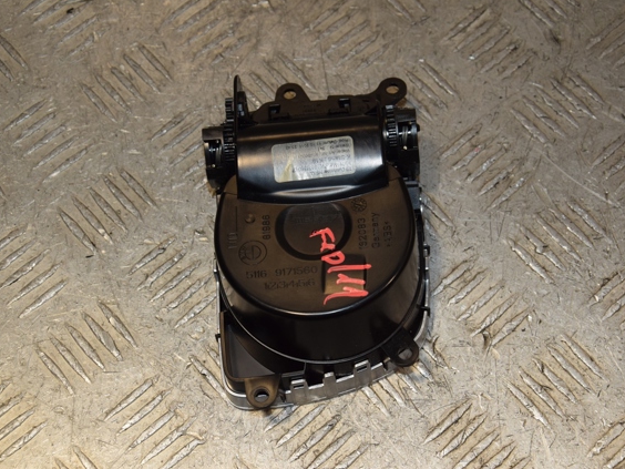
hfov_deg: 26.5
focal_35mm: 74
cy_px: 235
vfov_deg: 20.0
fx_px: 1328
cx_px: 318
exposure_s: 1/200
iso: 800
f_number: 7.1
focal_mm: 45
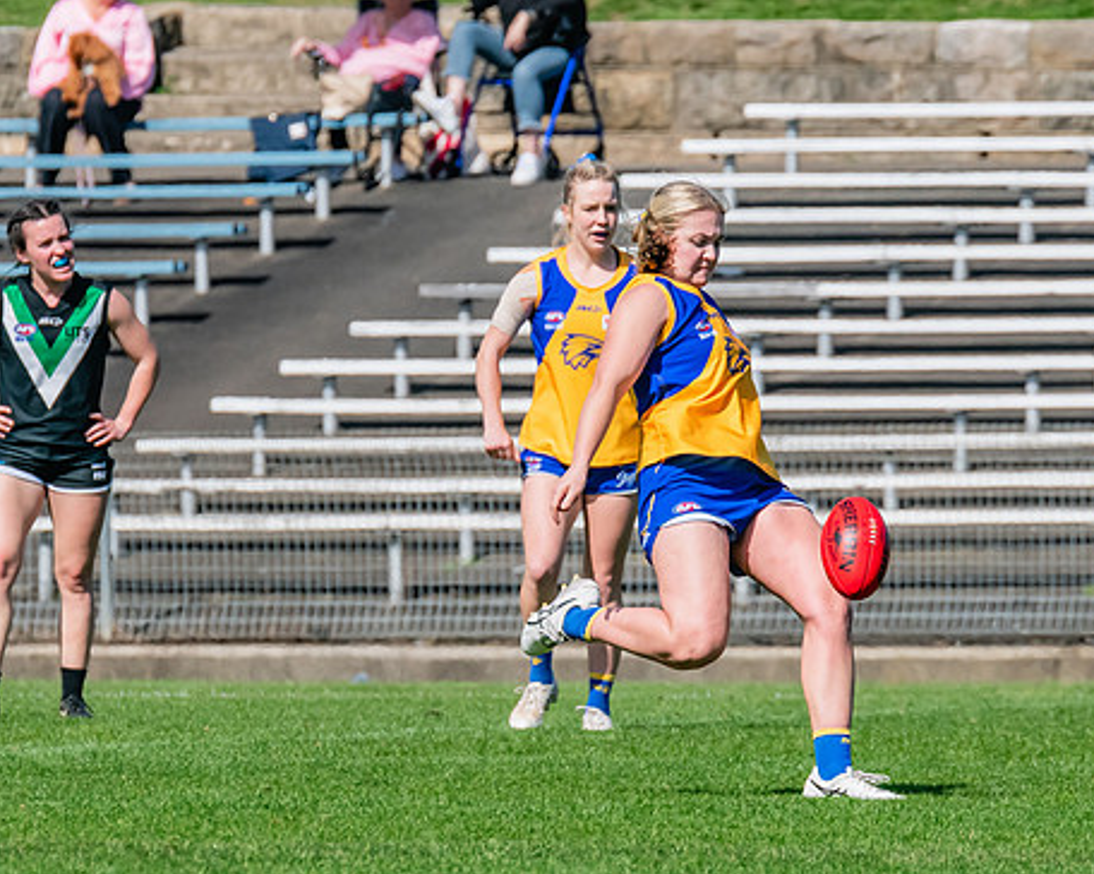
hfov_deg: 2.3
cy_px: 457
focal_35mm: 859
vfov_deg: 1.8
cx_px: 696
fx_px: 27789
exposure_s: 1/1600
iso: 800
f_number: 11
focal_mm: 420
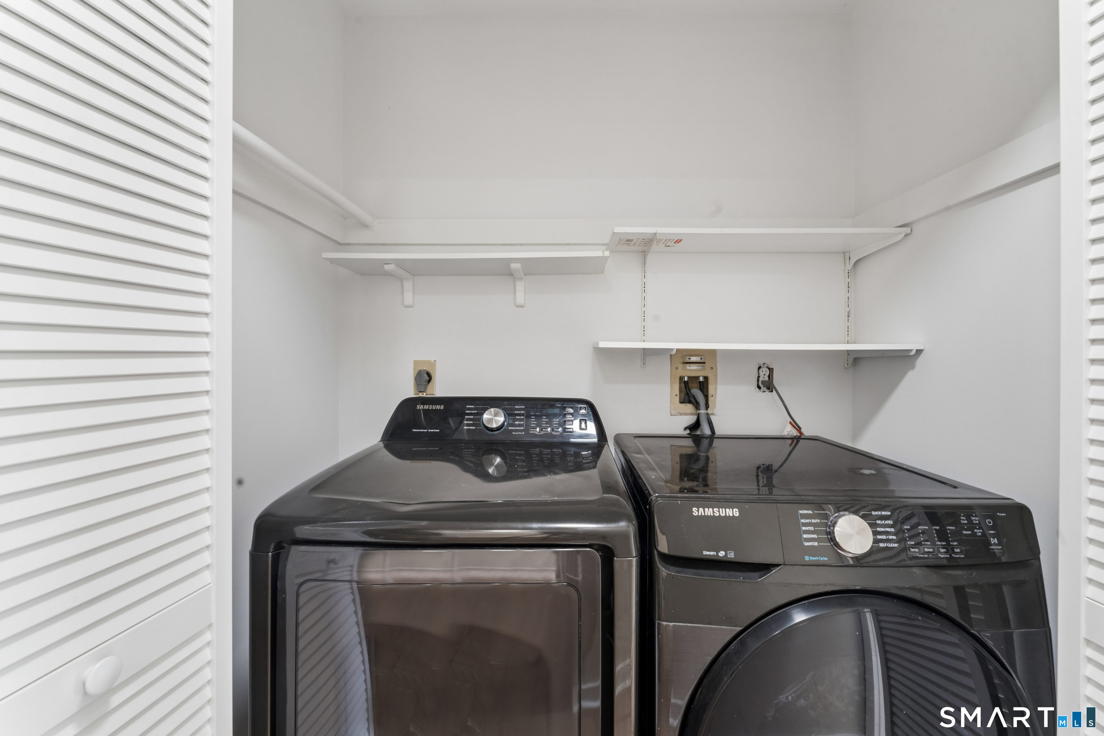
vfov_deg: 81.2
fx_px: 429
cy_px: 368
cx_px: 552
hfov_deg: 104.3
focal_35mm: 14
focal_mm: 14
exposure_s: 1/3.33
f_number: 13
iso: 400
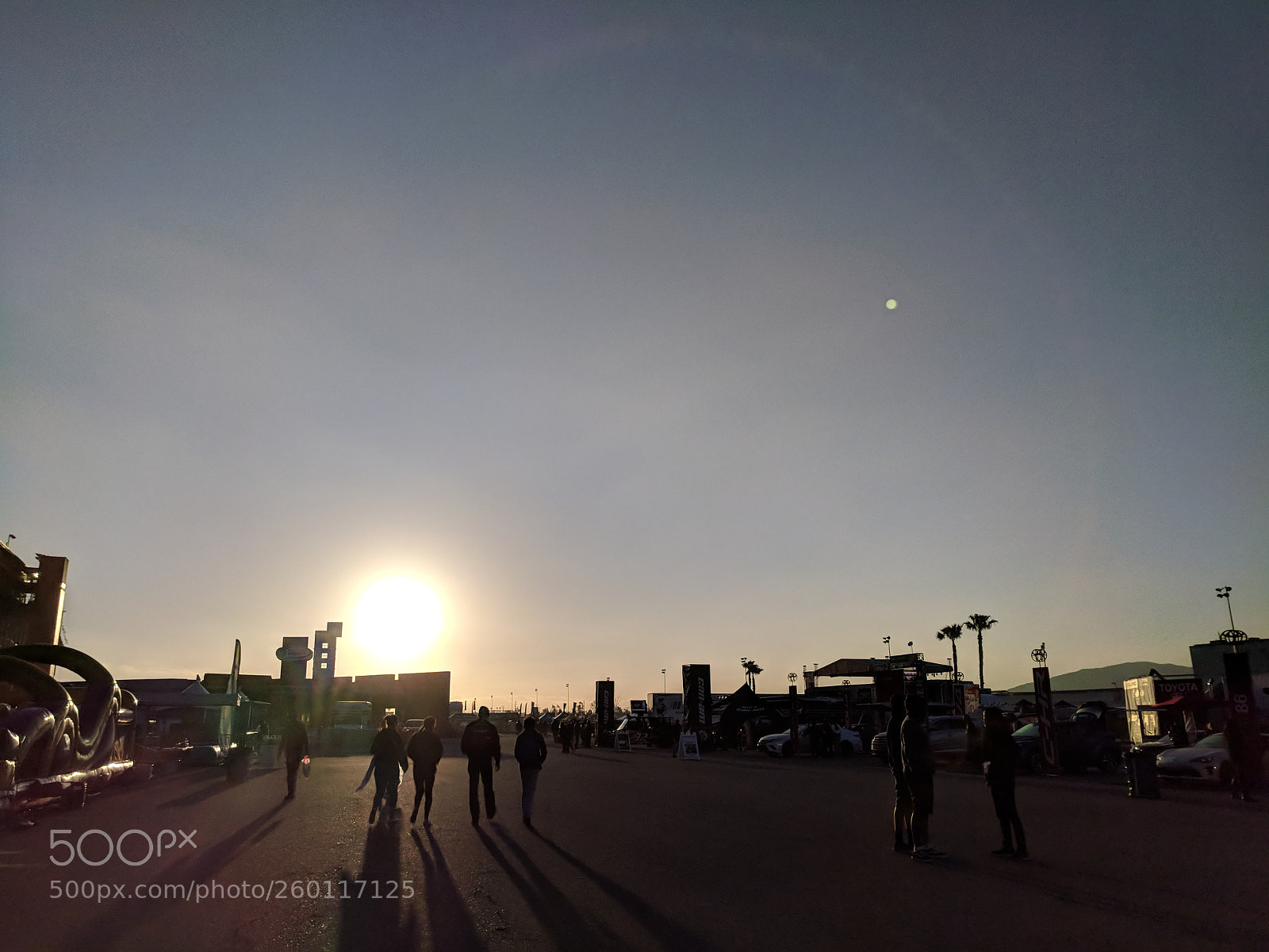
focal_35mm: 26
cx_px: 634
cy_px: 476
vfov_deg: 53.1
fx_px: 953
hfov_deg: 67.3
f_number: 2
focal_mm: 4.67
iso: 159
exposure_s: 1/31250
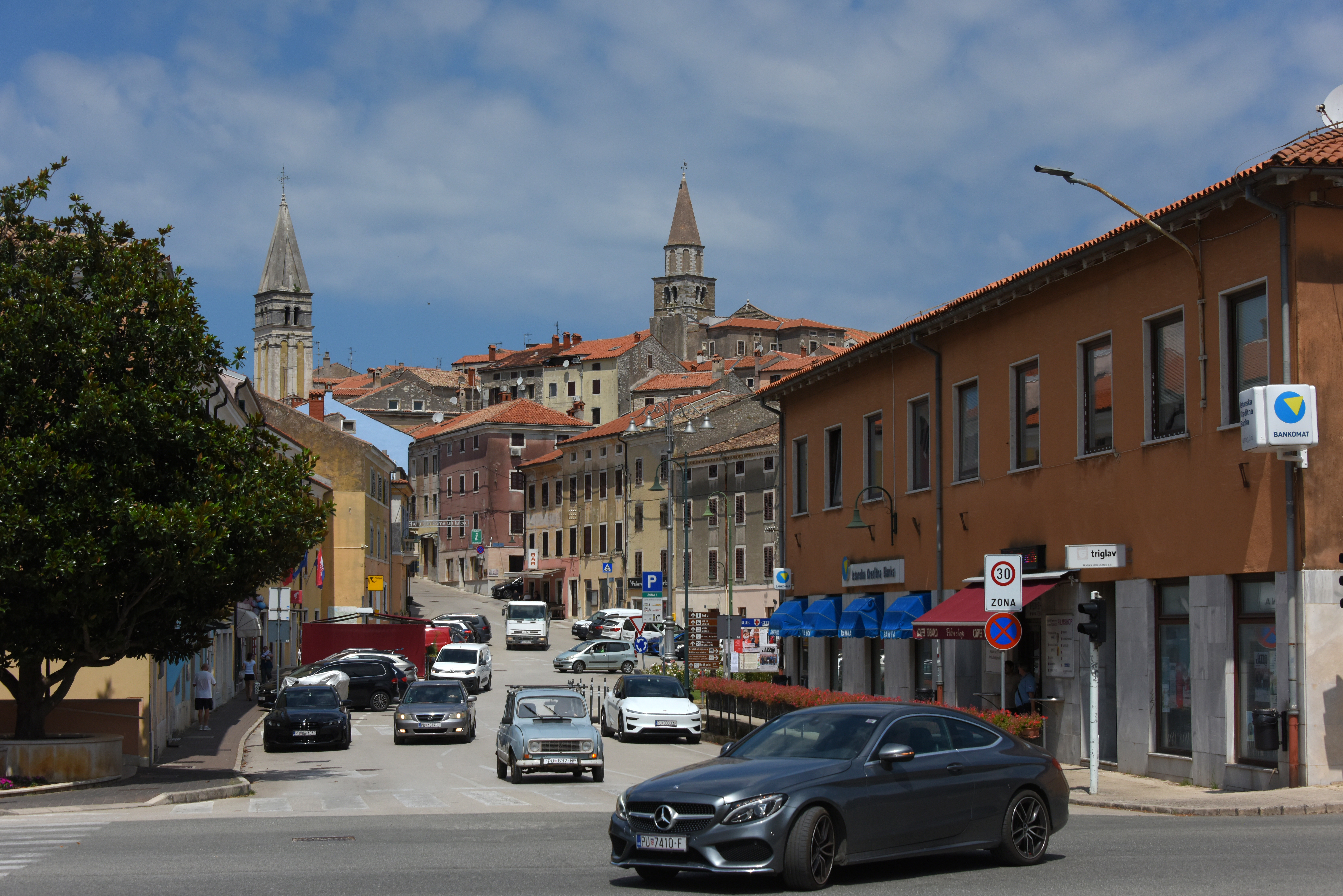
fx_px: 2314
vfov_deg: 21.9
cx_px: 672
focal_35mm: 62
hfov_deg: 32.4
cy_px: 448
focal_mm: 62
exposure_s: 1/5000
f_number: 7.1
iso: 640
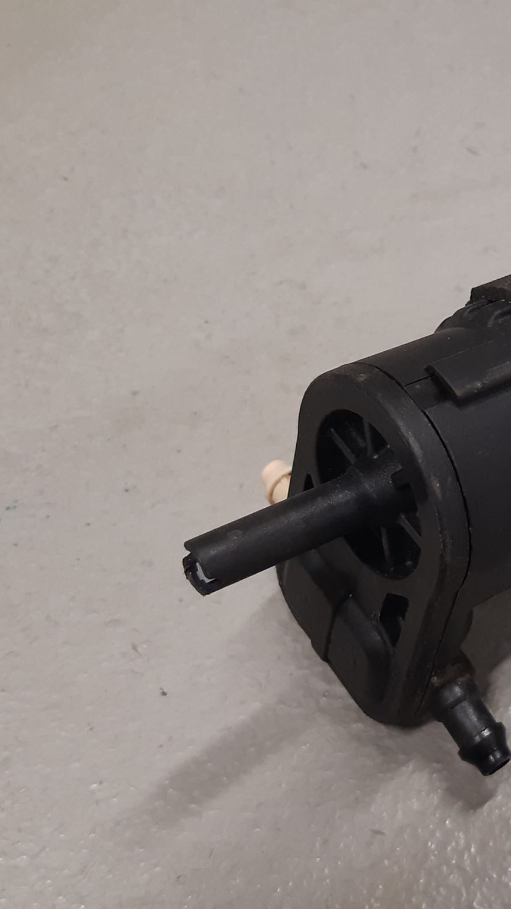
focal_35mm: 38
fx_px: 915
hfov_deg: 29.6
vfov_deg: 52.8
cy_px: 453
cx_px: 483
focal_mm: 3.93
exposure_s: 1/50
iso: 100
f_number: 1.7
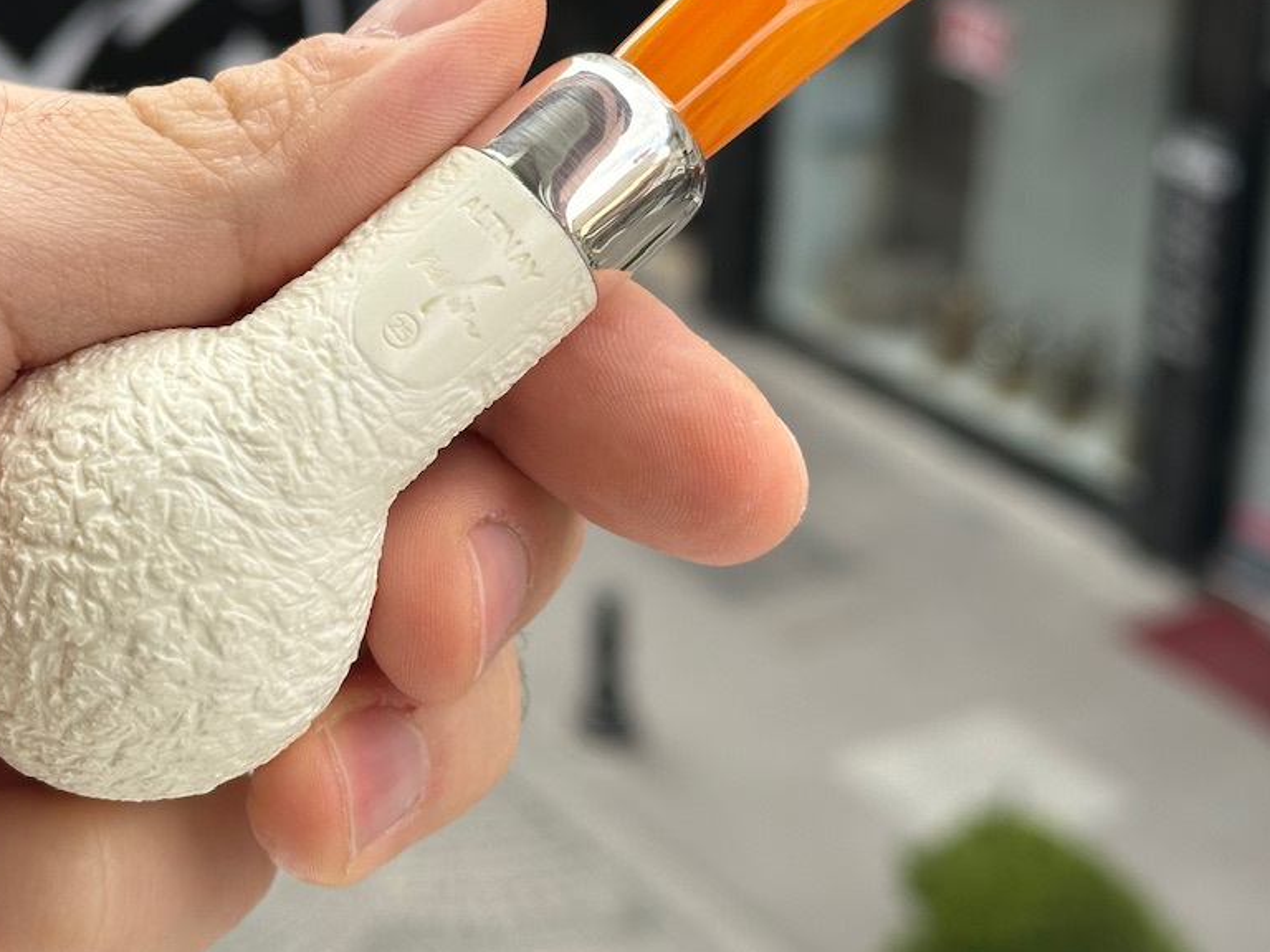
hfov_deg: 24.4
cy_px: 245
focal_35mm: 80
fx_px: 2935
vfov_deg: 18.3
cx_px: 508
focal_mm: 6.86
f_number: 1.78
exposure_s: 1/791
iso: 64
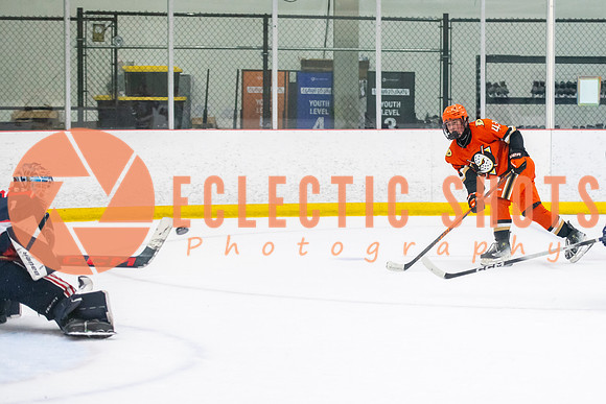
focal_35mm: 133
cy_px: 222
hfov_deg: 15.3
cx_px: 487
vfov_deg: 10.3
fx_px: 2242
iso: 2500
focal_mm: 82
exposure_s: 1/640
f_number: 3.2
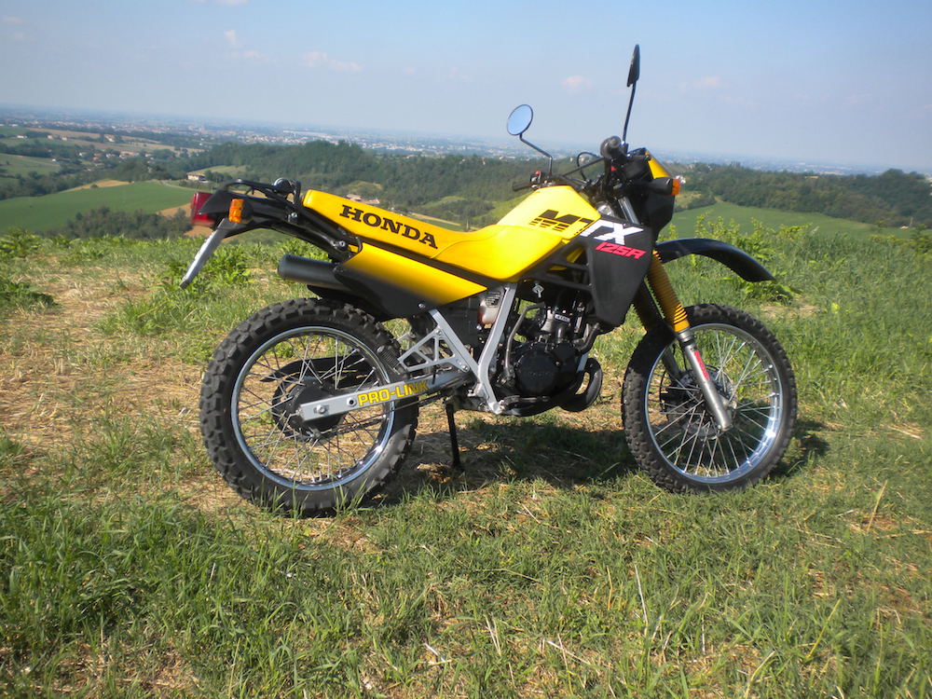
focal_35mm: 35
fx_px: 942
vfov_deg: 40.7
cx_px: 466
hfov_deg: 52.6
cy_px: 350
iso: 80
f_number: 4.6
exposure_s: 1/498
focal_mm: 6.3
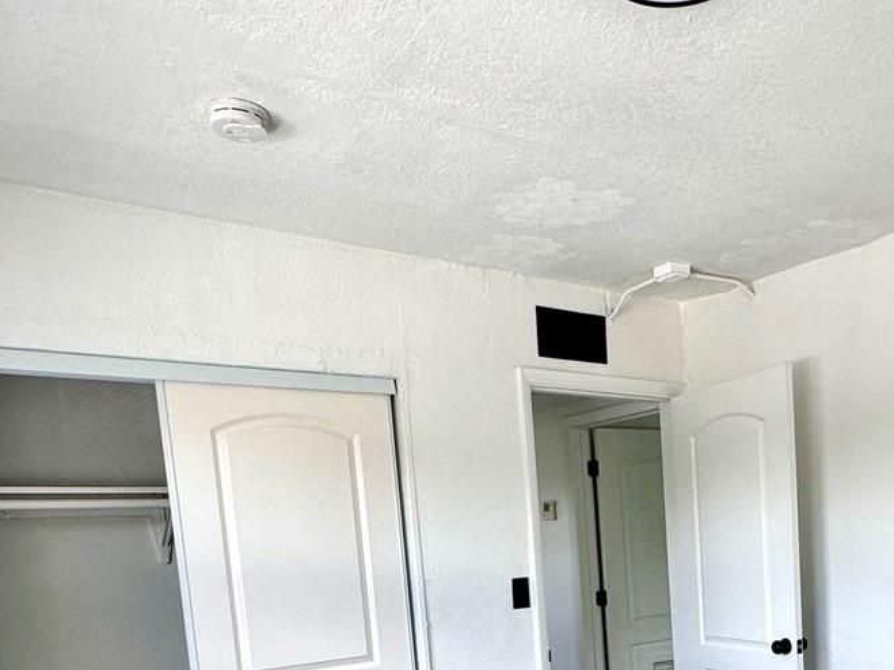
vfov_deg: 38.1
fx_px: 878
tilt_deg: -7.4
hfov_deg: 52.1
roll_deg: +3.7
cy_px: 640
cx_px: 644
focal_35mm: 34
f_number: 2.2
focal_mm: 2.22
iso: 64
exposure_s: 1/99
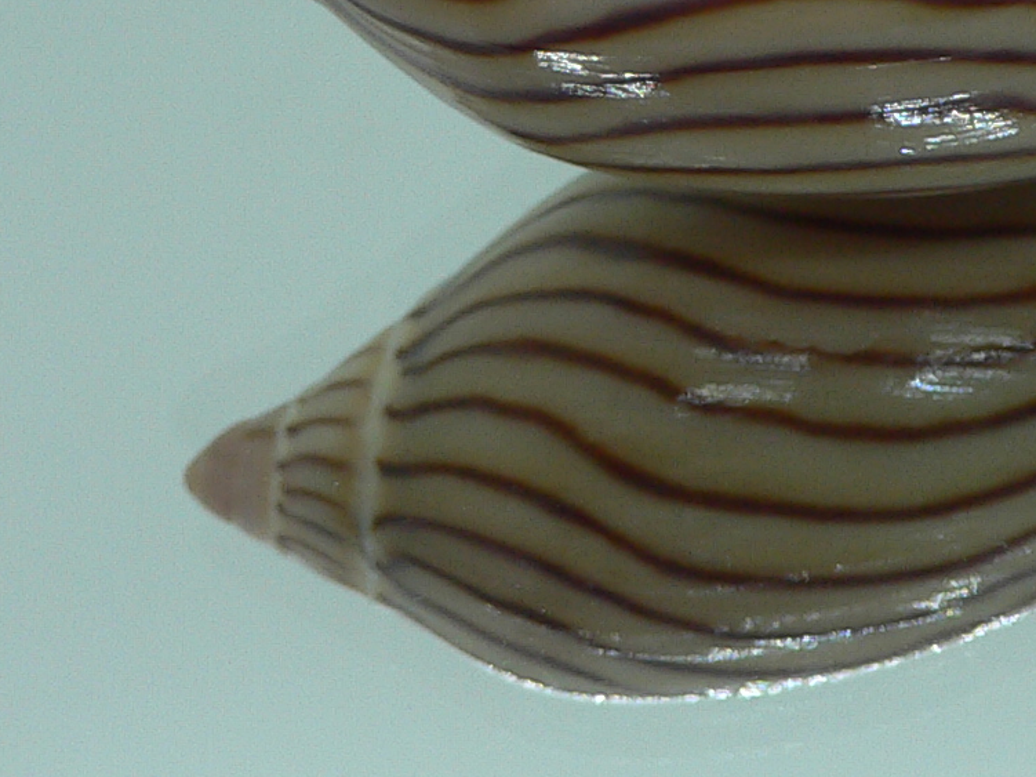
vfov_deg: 15.3
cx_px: 901
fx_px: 2813
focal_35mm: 94
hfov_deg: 20.5
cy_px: -75
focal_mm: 4.6
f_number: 2.8
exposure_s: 1/60
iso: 80
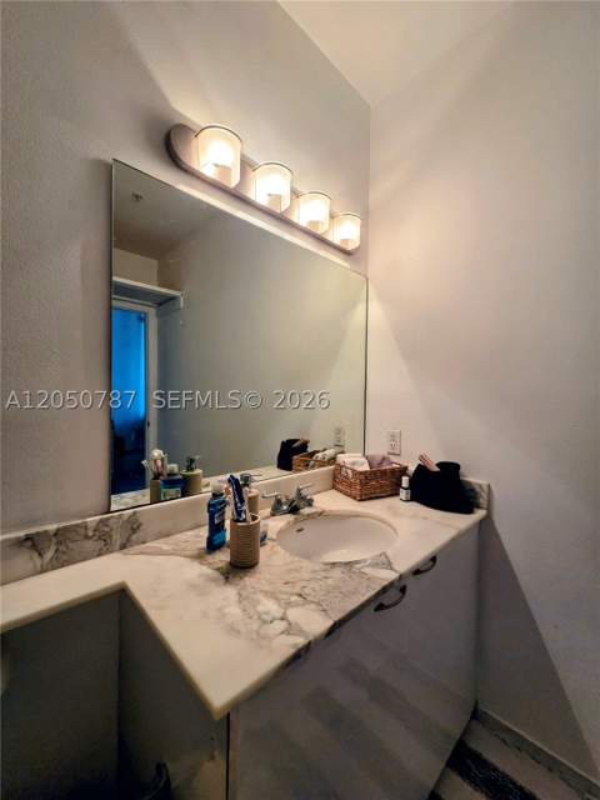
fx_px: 300
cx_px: 300
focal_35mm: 13
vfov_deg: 106.2
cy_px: 400
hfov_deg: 89.9
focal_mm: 2.2
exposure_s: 1/60
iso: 250
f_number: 2.2
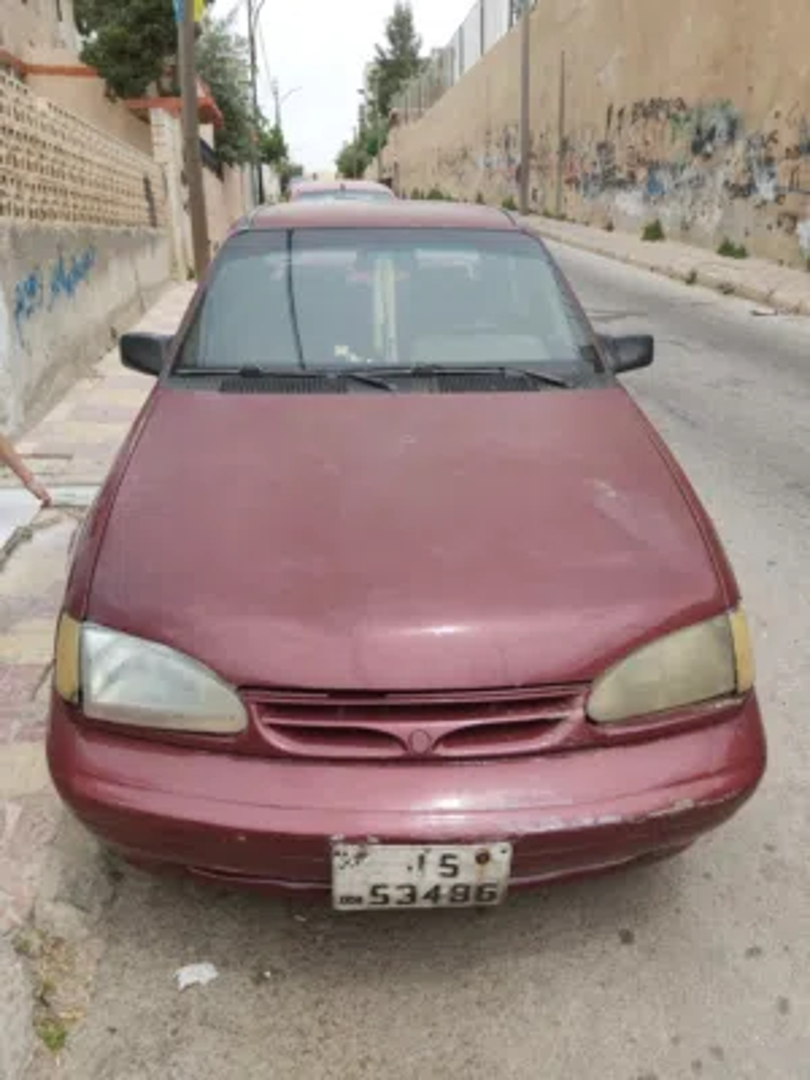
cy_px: 540
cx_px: 405
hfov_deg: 53.1
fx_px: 811
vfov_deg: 67.3
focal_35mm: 26
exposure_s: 1/1374
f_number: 1.7
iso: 64
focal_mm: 3.92
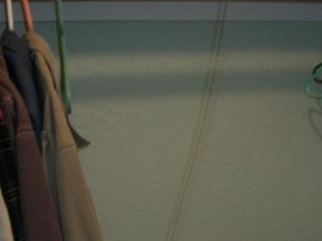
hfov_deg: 20.7
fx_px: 856
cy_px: 314
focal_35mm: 92
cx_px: 308
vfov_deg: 15.3
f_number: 2.9
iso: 80
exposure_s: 1/30
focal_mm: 5.7
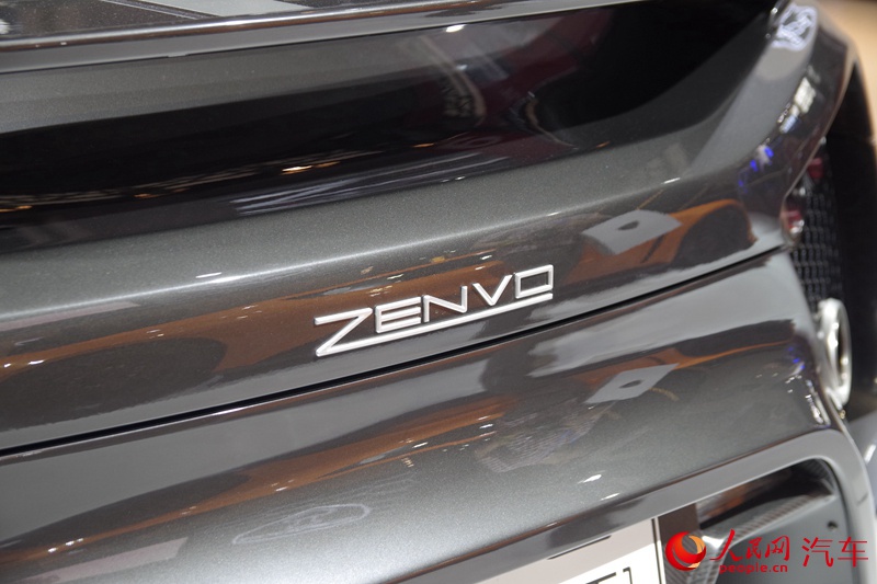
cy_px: 292
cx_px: 438
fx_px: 1827
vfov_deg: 18.2
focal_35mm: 75
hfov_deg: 27.0
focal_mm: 50
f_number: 3.2
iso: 640
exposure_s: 1/100
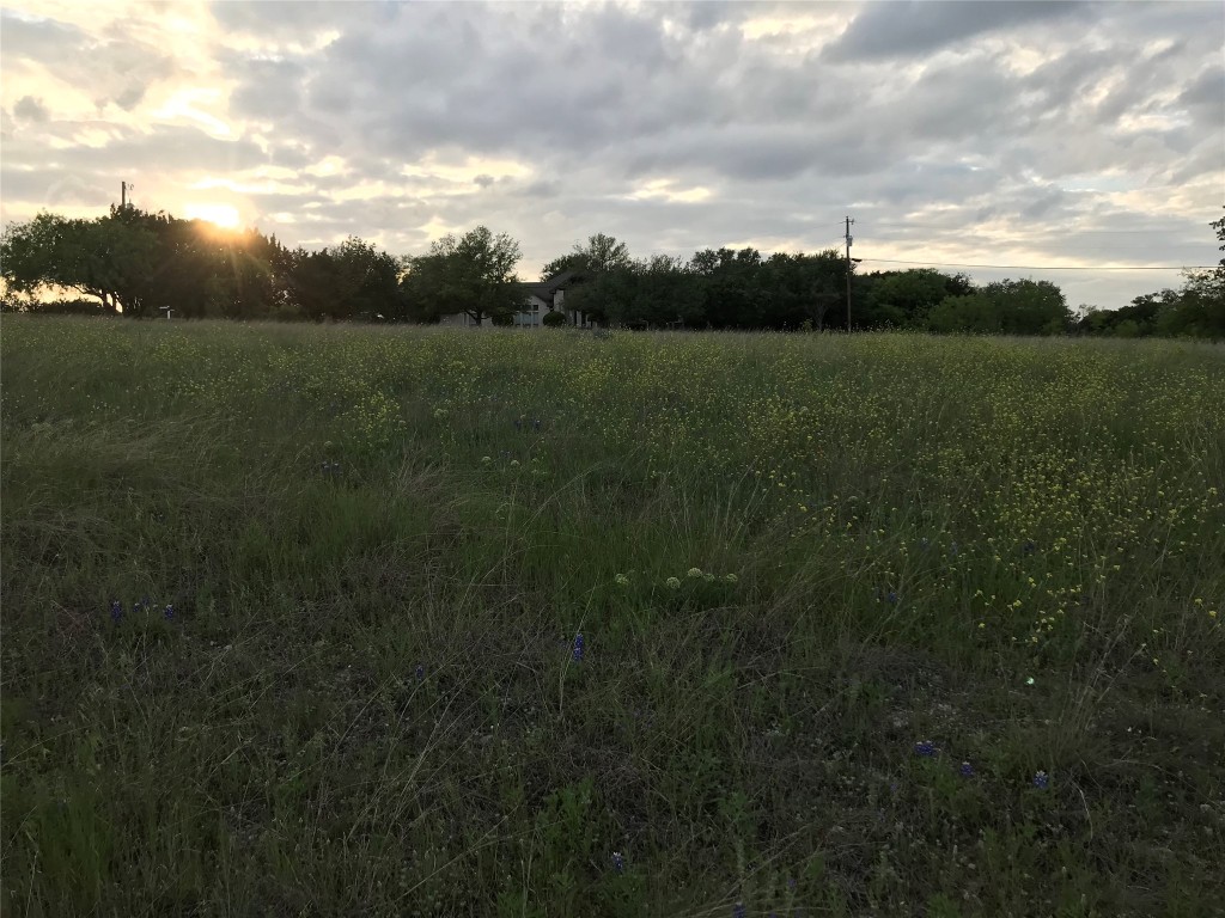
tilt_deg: -4.6
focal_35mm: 28
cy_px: 459
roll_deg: -0.9
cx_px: 612
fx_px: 991
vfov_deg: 49.7
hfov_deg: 63.4
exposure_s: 1/547
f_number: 1.8
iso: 20
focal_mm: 3.99
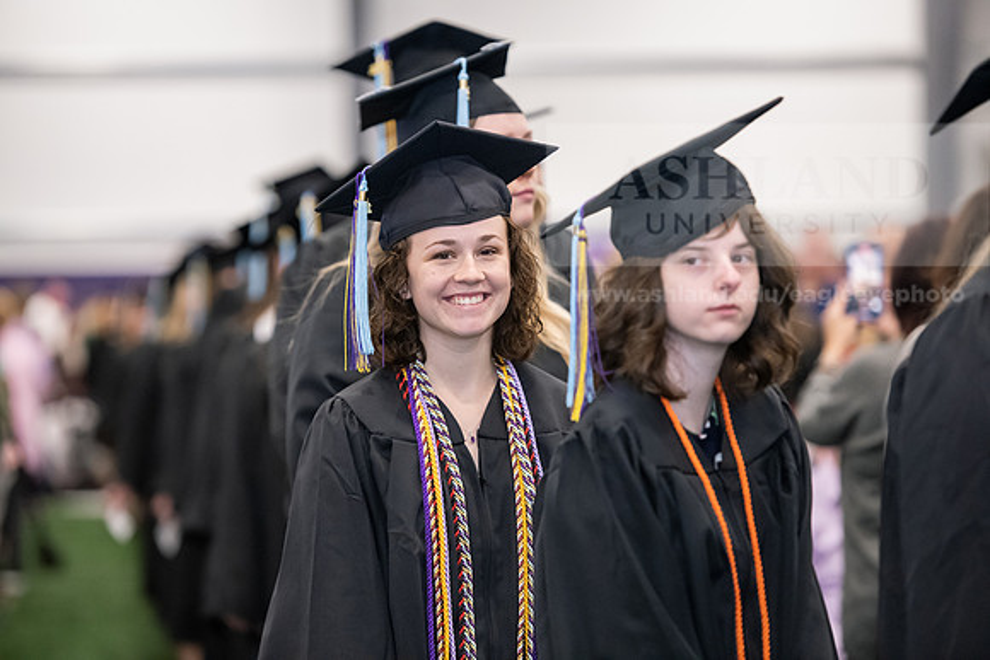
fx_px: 4401
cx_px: 495
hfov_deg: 12.8
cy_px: 330
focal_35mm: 160
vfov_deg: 8.6
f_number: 3.2
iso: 3200
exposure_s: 1/200
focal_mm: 160
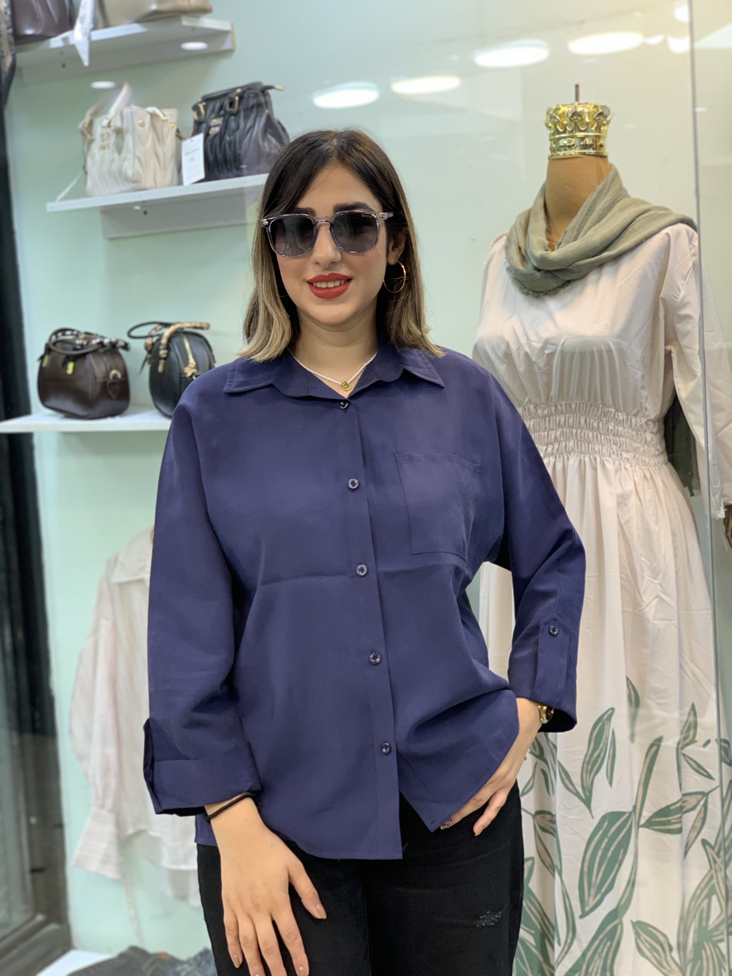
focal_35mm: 52
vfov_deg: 36.8
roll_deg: +3.4
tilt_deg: -5.3
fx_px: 1466
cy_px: 488
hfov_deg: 28.0
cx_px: 366
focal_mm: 6
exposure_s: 1/100
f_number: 2.4
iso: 100
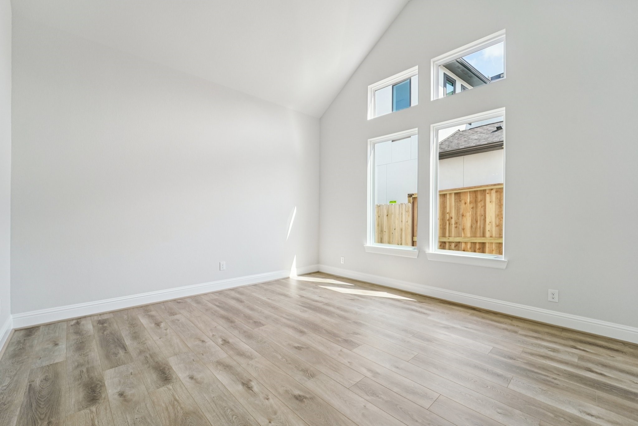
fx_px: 248
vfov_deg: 81.2
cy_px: 213
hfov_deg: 104.3
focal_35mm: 14
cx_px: 319
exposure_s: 1/250
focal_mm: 14
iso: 500
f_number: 8
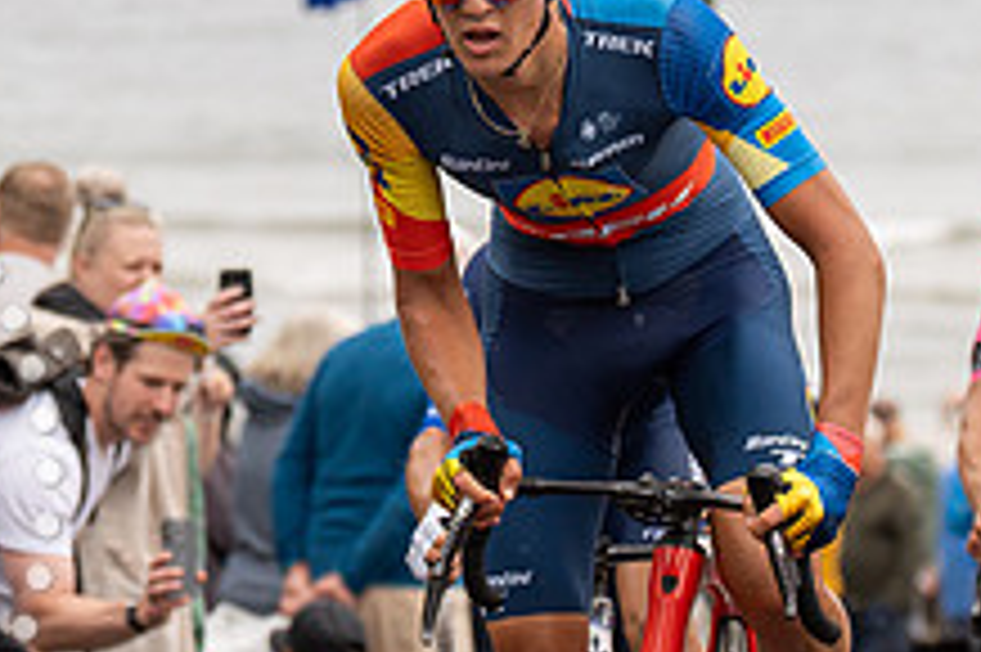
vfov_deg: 4.2
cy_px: 29
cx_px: 668
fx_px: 8904
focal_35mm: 327
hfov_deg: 6.3
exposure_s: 1/1000
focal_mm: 95
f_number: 3.5
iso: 320
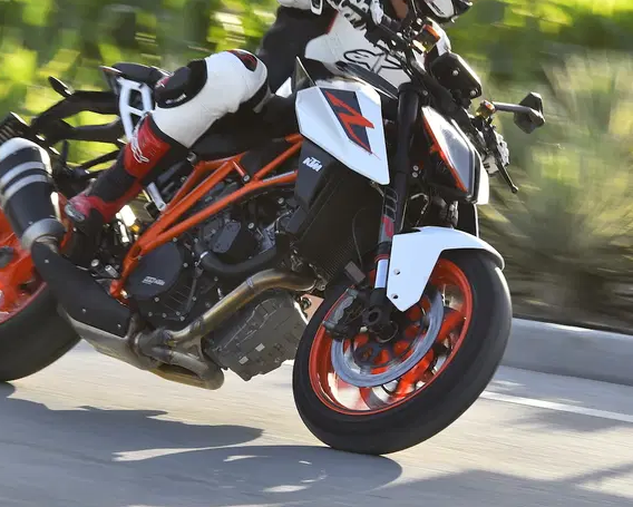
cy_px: 188
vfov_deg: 7.0
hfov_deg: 8.7
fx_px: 4161
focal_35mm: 222
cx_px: 281
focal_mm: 112
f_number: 10
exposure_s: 1/160
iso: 200
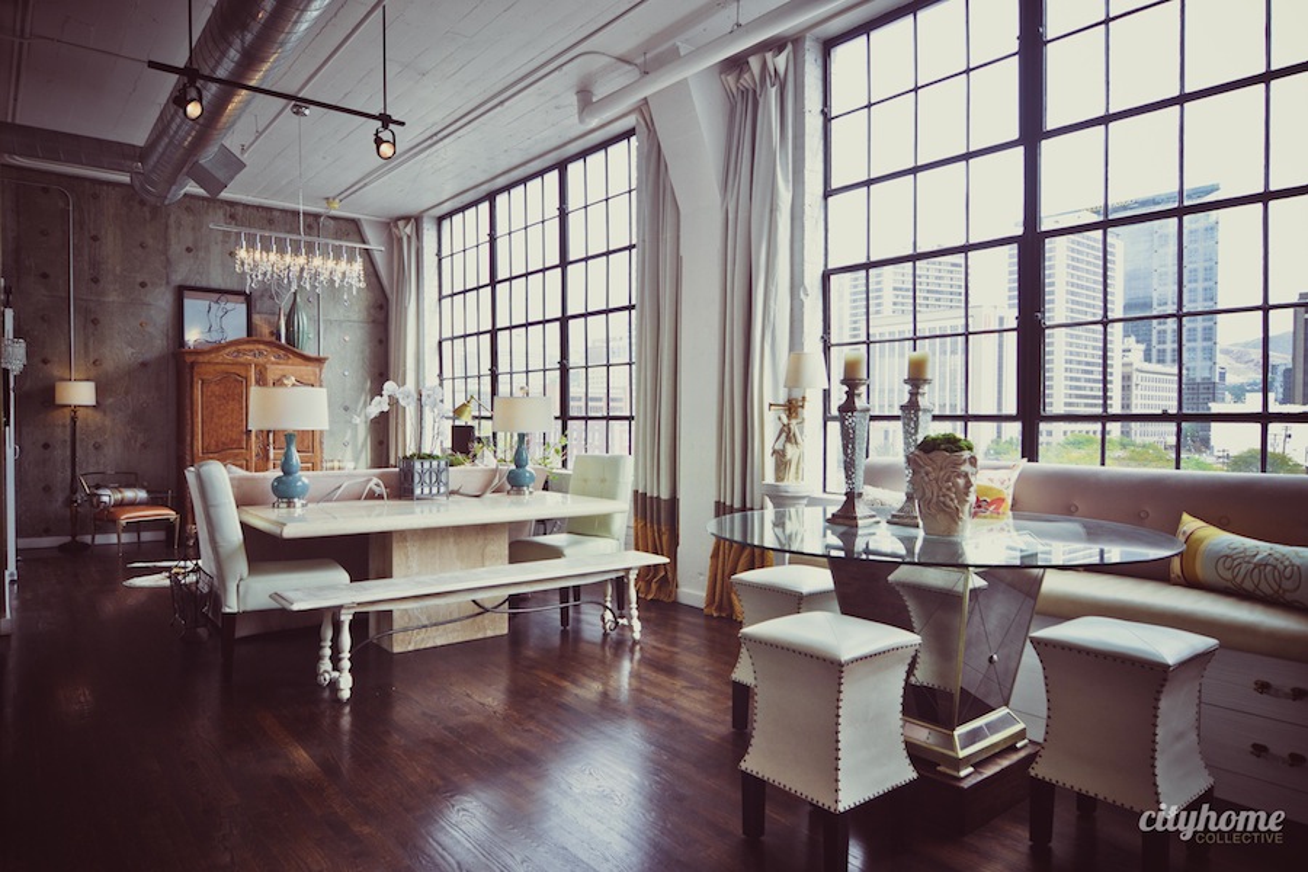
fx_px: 763
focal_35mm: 21
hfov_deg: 81.2
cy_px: 436
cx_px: 654
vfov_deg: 59.5
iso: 100
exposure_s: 1/60
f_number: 5.6
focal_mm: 14
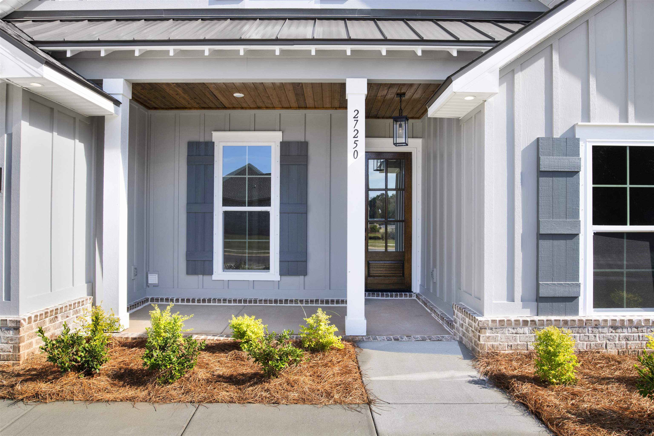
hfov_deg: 73.7
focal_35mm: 24
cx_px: 327
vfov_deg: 53.1
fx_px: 436
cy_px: 218
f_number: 11
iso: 200
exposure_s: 1/125
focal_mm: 24
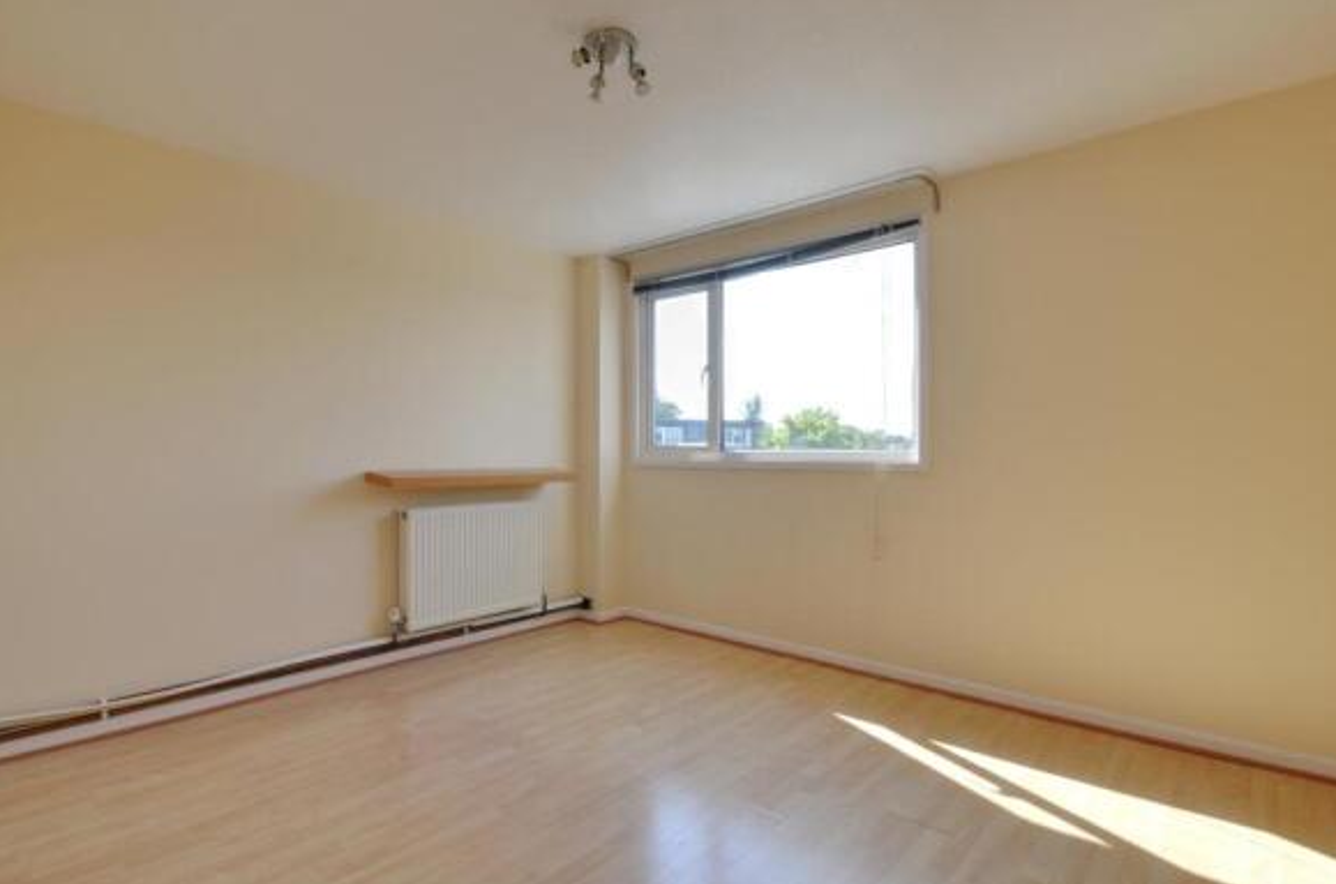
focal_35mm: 17
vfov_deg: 70.1
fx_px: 629
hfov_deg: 93.4
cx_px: 678
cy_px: 441
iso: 200
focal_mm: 10
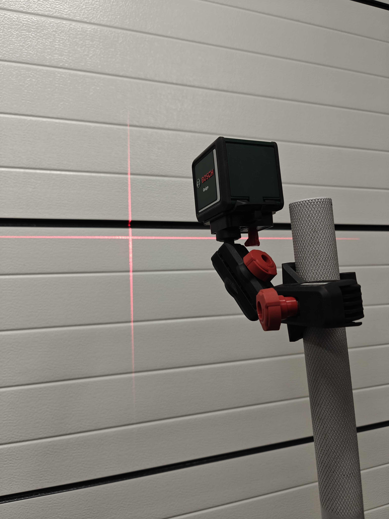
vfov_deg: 73.9
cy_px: 260
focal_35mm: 23
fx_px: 345
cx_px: 194
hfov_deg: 58.9
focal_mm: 6.06
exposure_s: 1/100
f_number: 1.6
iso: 160
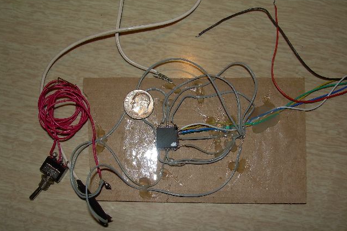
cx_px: 174
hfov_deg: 48.4
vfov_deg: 33.4
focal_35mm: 40
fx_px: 386
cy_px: 124
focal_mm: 6.3
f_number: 2.8
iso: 50
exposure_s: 1/60
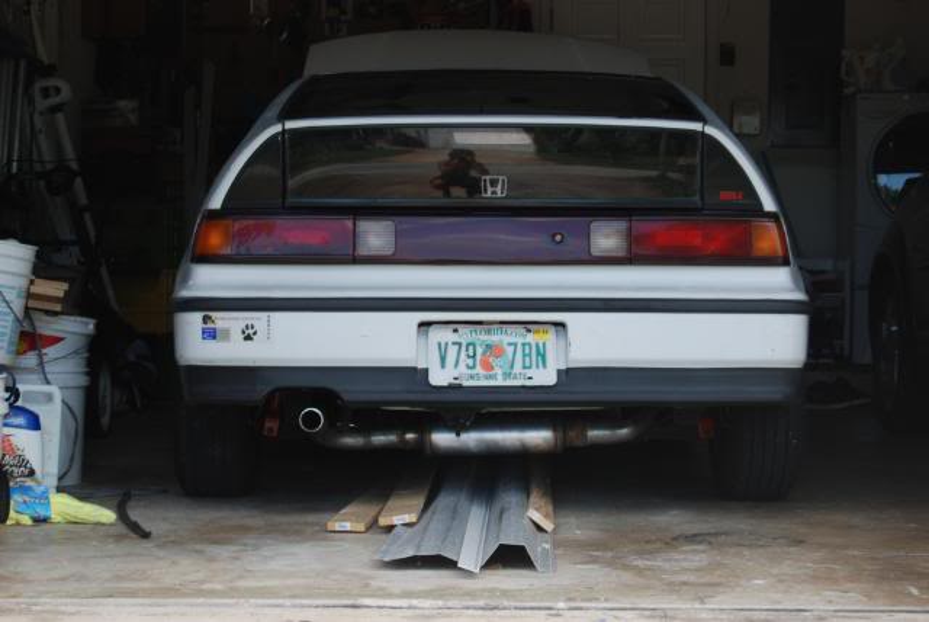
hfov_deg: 26.0
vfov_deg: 17.5
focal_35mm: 78
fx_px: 2015
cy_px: 311
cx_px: 464
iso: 200
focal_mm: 52
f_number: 5.6
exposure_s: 1/100
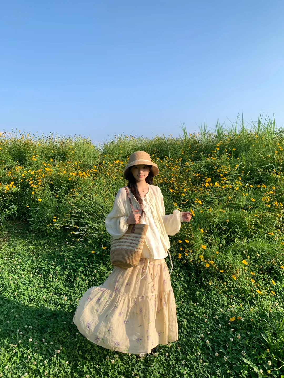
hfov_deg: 53.1
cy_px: 189
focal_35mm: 26
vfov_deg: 67.3
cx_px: 142
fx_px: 284
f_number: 1.8
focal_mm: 4.25
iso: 25
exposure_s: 1/1427
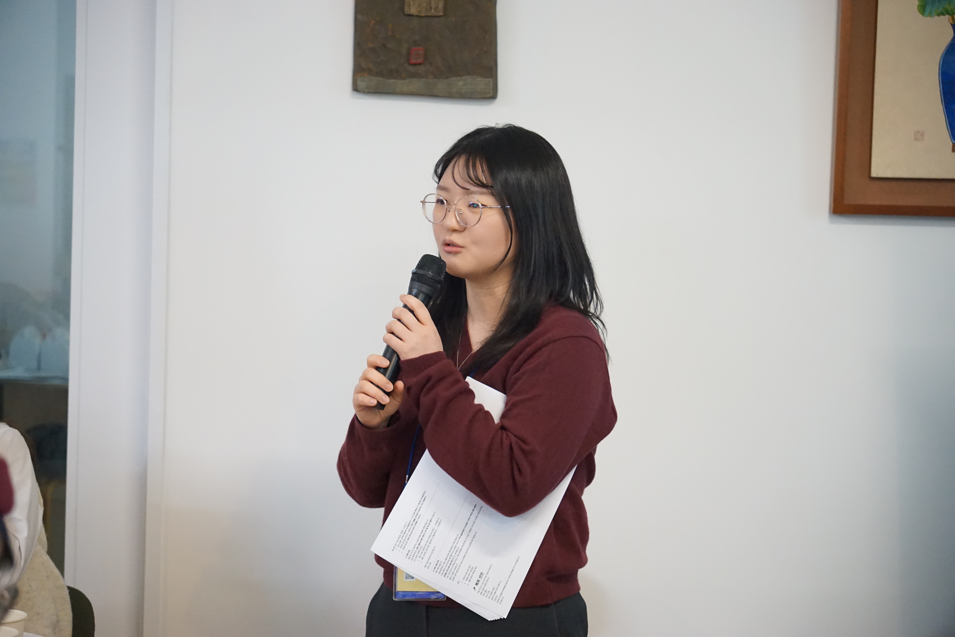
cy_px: 318
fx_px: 1989
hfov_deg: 27.0
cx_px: 478
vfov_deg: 18.2
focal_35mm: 75
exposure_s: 1/160
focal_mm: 50
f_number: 3.2
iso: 3200
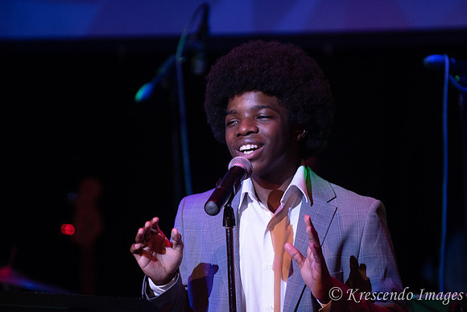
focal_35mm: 270
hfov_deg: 7.6
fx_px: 3503
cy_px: 156
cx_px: 234
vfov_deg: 5.1
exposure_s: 1/200
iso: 1600
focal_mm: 180
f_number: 2.8
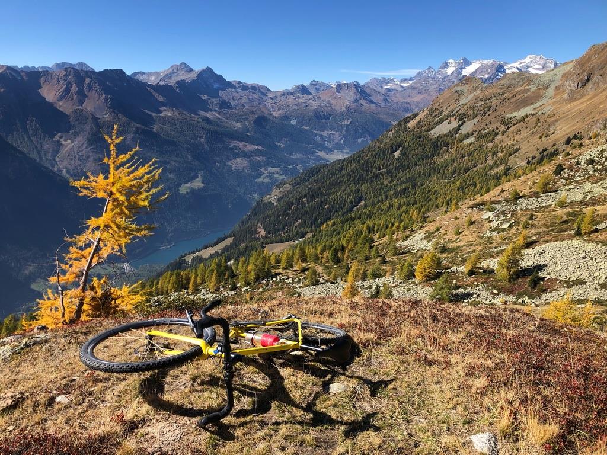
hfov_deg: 63.4
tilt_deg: -14.7
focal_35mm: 28
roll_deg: +0.5
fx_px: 491
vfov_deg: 49.7
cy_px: 228
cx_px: 304
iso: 20
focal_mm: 3.99
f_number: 1.8
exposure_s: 1/1297
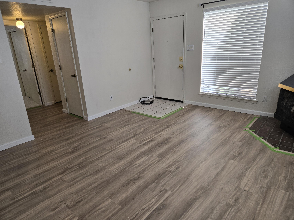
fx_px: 195
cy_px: 110
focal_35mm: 23
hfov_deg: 73.9
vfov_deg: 58.9
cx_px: 147
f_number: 1.8
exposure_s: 1/120
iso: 100
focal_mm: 5.4
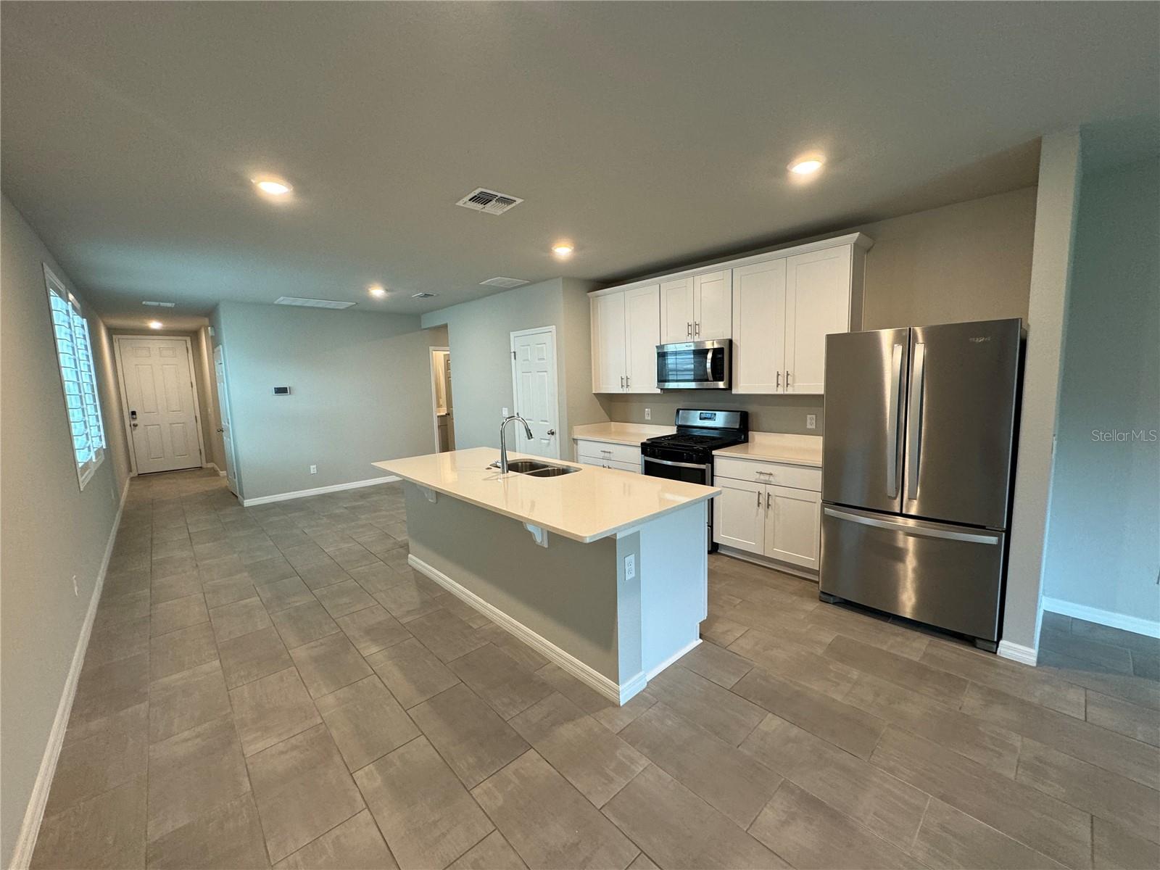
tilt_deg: -6.2
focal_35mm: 14
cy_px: 435
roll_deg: +2.8
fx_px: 469
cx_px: 580
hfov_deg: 102.1
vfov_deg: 85.7
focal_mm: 2.22
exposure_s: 1/60
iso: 160
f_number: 2.2
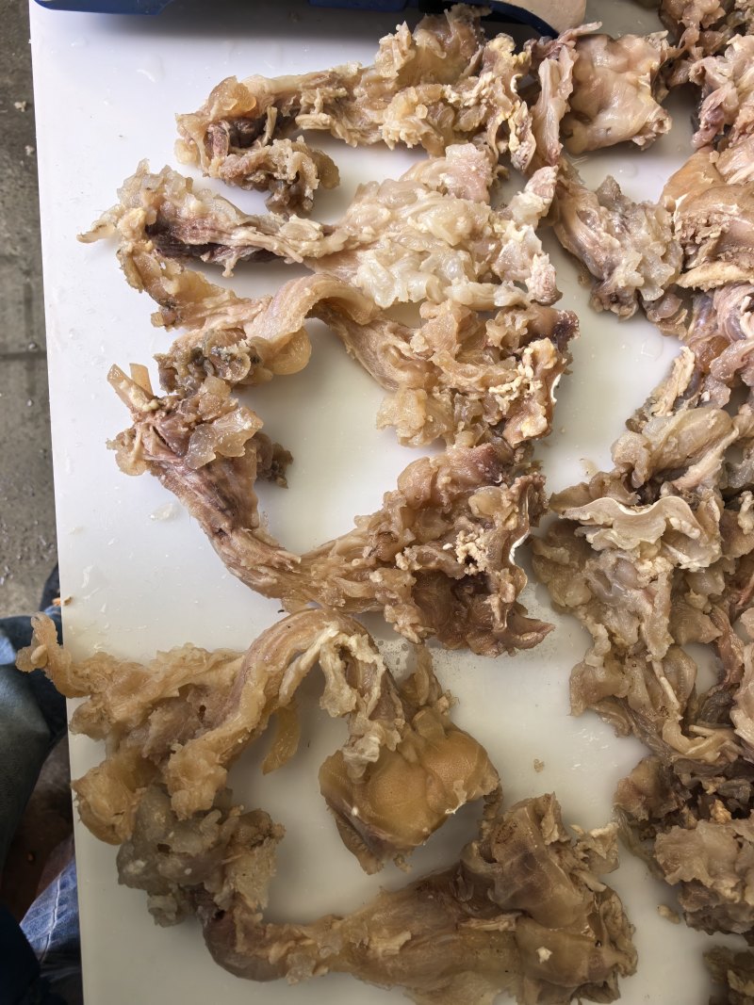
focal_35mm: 24
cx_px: 377
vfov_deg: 71.6
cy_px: 502
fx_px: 697
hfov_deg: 56.8
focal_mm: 6.98
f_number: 2
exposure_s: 1/809
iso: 500
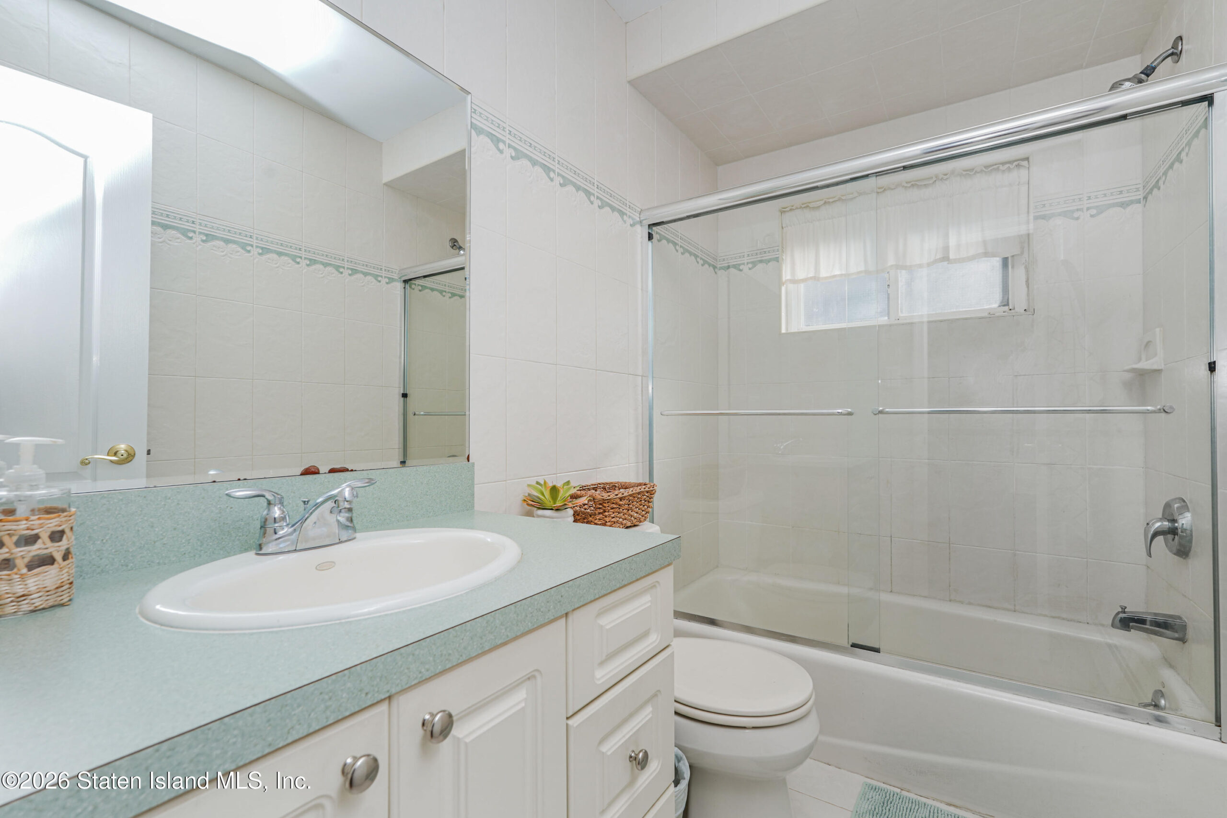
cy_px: 409
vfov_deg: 73.8
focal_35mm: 16
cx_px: 614
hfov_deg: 96.7
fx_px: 545
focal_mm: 16
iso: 64
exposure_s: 1/125
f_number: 8
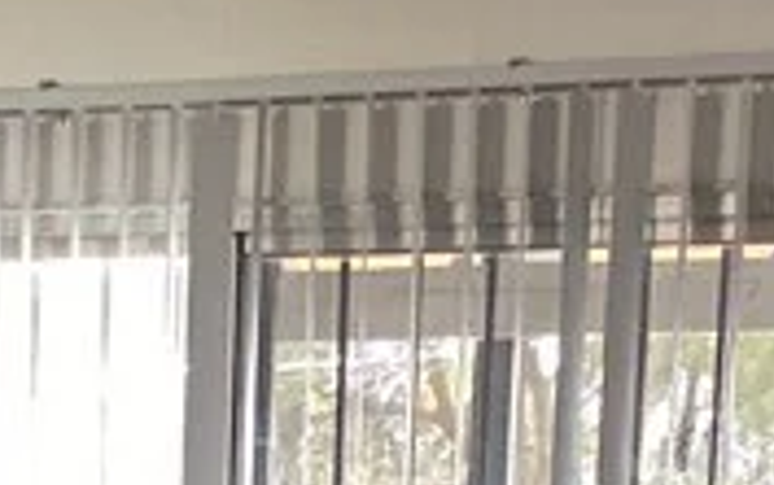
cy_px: 1577
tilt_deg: -12.5
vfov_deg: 6.2
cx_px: 79
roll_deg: -1.6
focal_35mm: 190
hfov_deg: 11.0
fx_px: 4012
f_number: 2.4
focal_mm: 3.3
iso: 125
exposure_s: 1/60
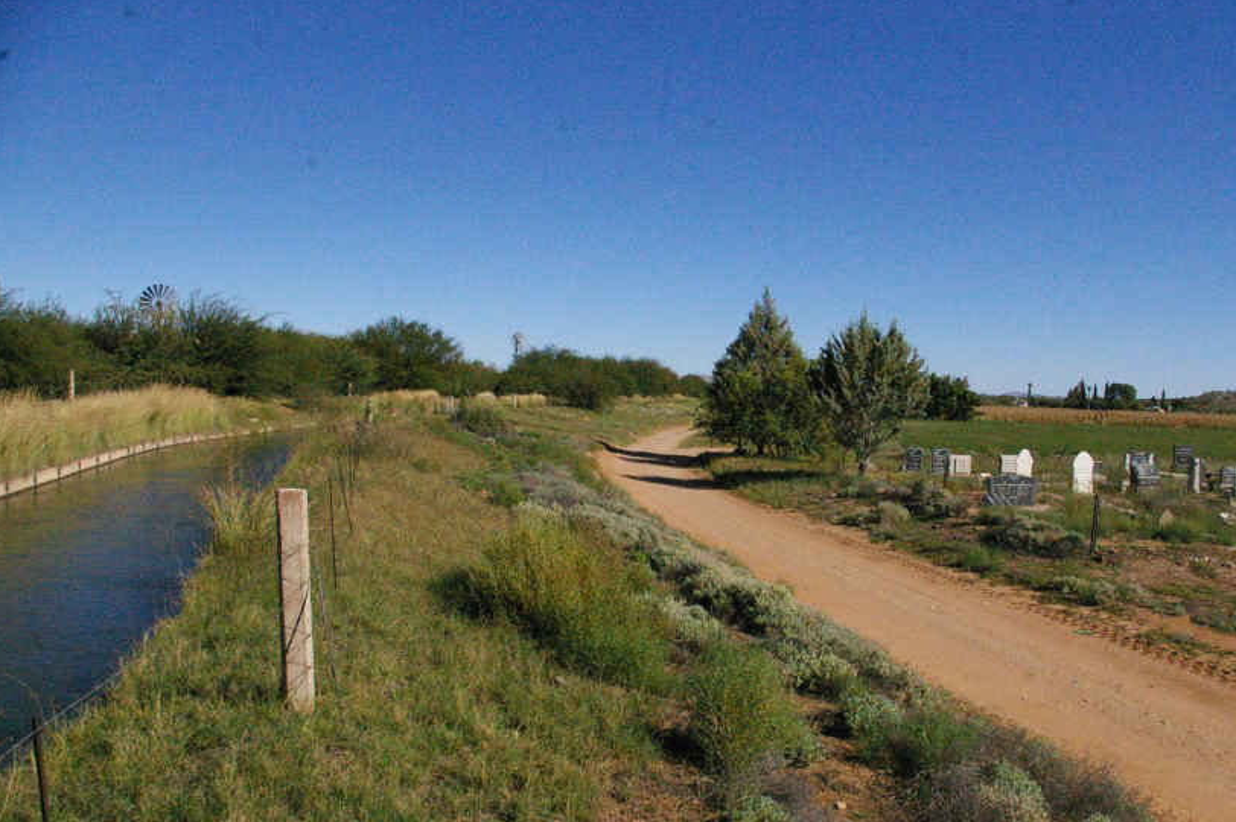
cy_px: 429
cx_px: 703
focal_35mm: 31
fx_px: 1063
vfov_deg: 42.2
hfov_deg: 60.1
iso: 3200
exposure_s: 1/4000
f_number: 13
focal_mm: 18
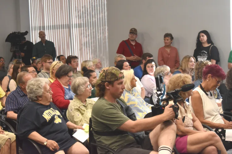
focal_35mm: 82
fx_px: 532
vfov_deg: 16.6
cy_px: 77
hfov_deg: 24.6
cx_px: 116
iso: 1400
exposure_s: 1/125
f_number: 5.6
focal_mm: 55
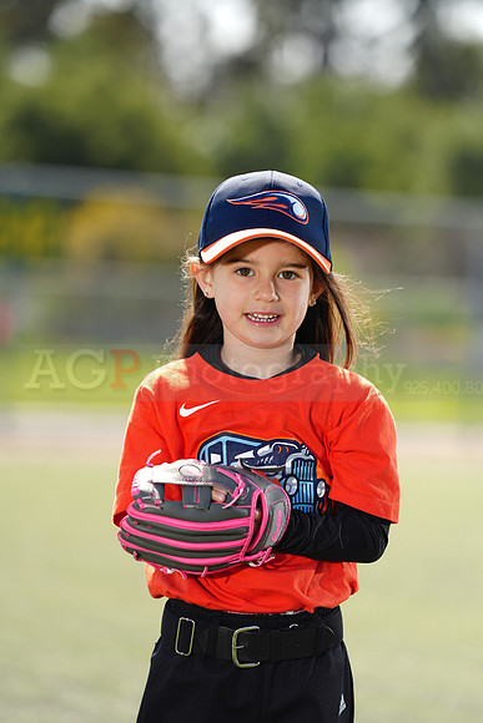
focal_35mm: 200
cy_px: 362
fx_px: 4022
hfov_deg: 6.9
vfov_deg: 10.3
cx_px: 242
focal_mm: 200
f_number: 4
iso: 50
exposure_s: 1/250
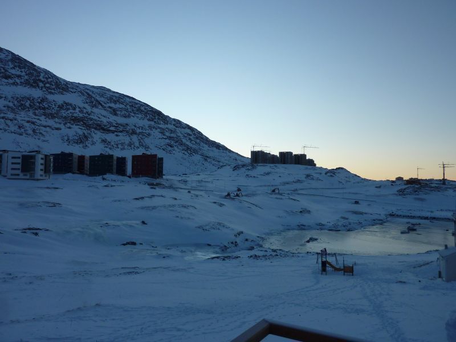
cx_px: 228
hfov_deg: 69.4
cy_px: 171
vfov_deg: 54.9
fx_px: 329
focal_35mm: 25
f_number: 4
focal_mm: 4.1
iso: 80
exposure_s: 1/400
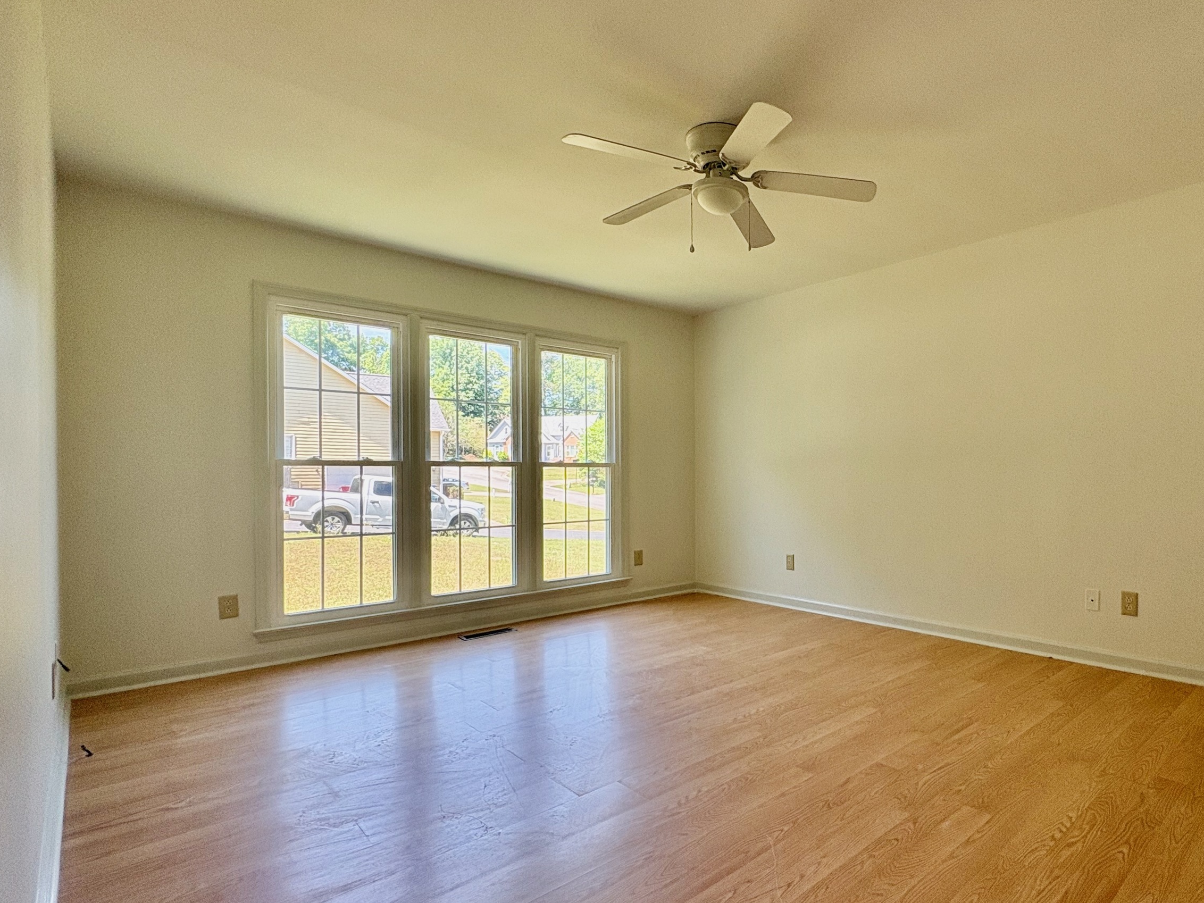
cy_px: 474
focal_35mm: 19
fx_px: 661
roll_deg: +0.6
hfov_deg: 82.0
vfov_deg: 68.6
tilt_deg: +0.5
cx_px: 795
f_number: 2.2
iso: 100
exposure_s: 1/136
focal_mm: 2.22
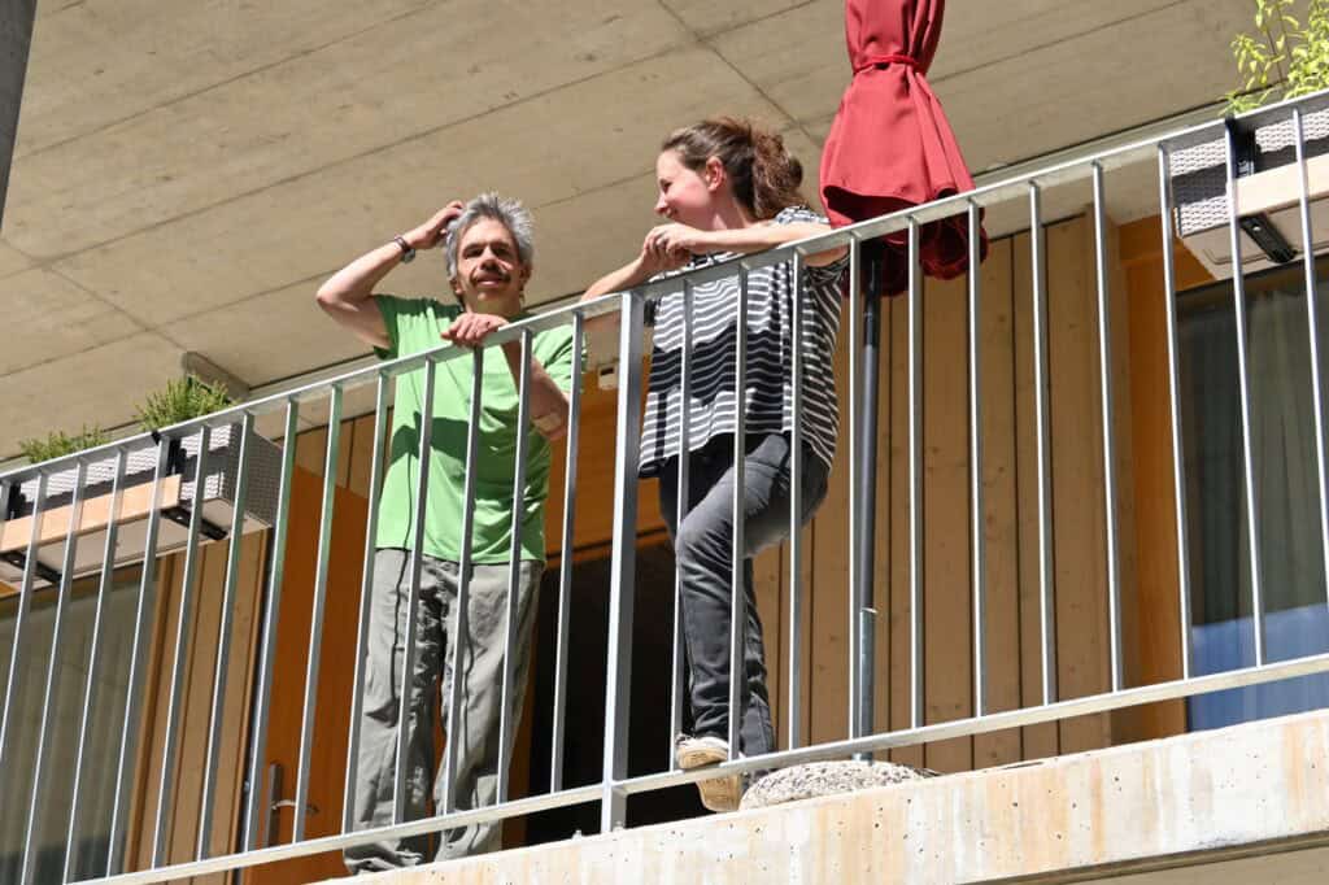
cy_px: 442
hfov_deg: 27.0
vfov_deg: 18.2
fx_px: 2768
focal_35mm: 75
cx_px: 664
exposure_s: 1/400
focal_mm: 50
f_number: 7.1
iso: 100
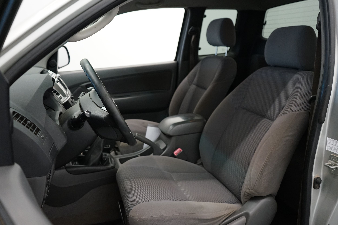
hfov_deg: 61.9
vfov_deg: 43.6
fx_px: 282
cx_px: 169
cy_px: 112
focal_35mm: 30
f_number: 3.5
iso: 2500
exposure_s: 1/160
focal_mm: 30
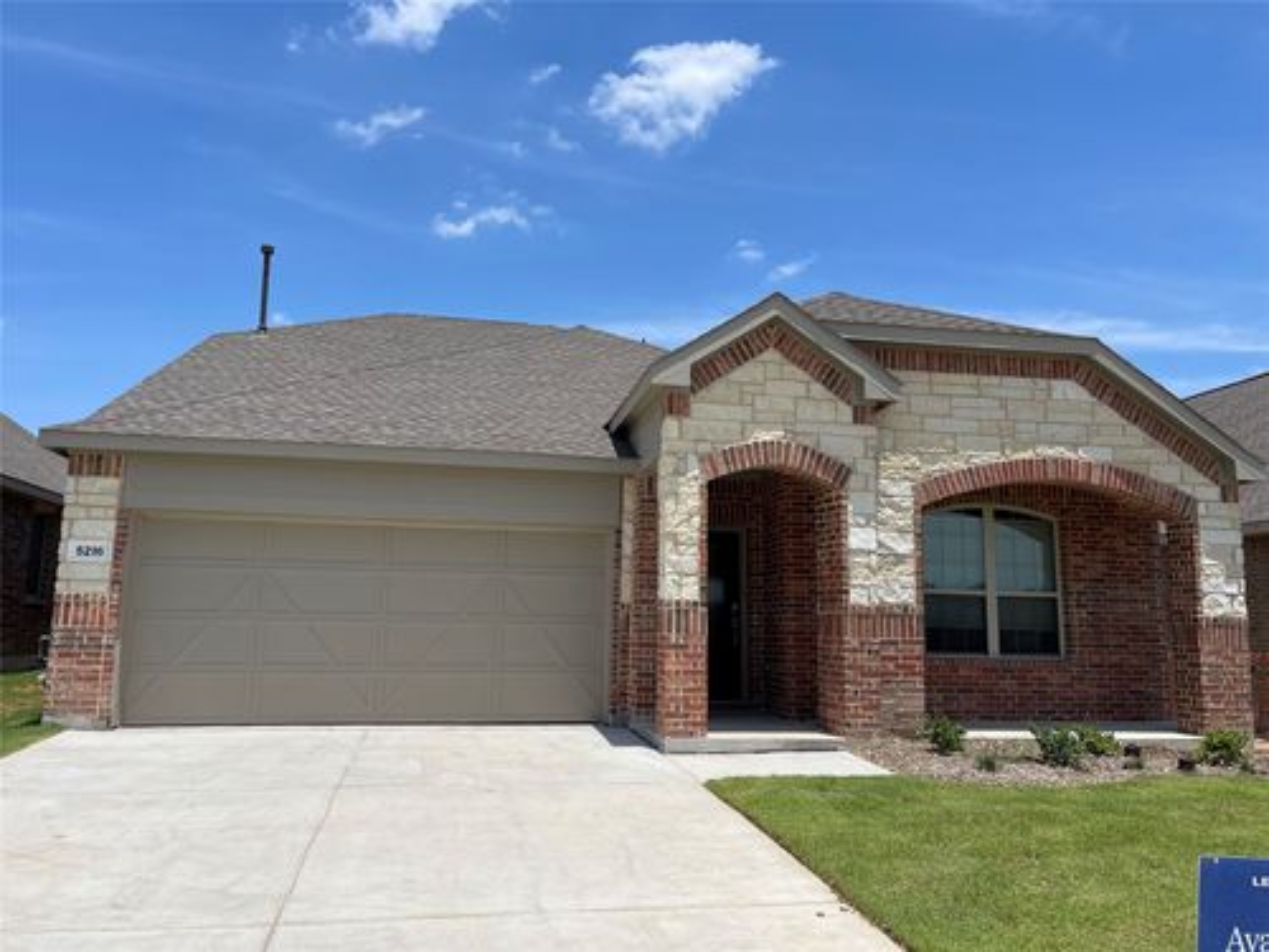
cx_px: 634
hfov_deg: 67.3
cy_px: 476
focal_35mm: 26
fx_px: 953
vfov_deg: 53.1
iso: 32
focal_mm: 5.1
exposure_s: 1/4902
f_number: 1.6
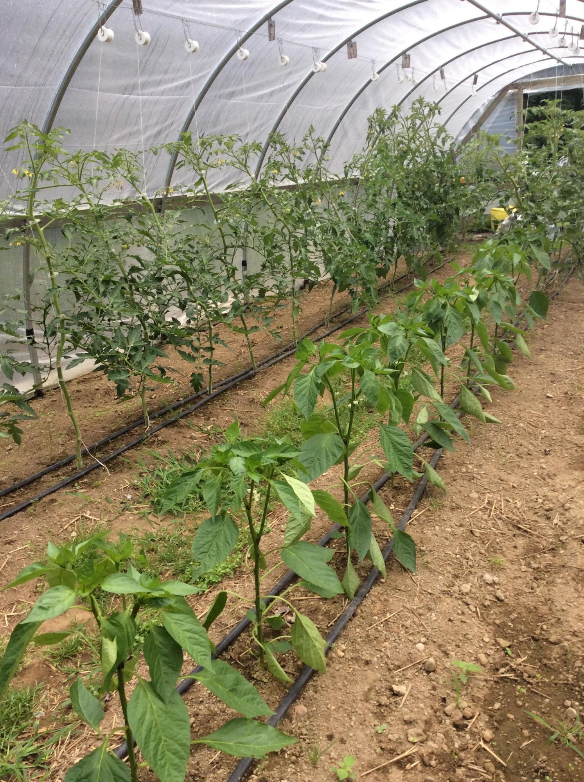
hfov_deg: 44.0
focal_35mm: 32
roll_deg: +4.1
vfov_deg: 56.9
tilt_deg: -18.9
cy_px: 391
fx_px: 722
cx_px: 292
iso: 40
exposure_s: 1/60
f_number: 2.4
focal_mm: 3.3
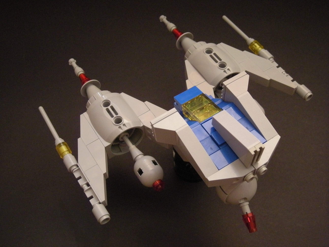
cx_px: 164
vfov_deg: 32.9
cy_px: 124
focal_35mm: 44
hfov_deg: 42.9
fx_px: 418
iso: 400
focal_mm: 7.1
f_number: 3.1
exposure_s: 1/1.6
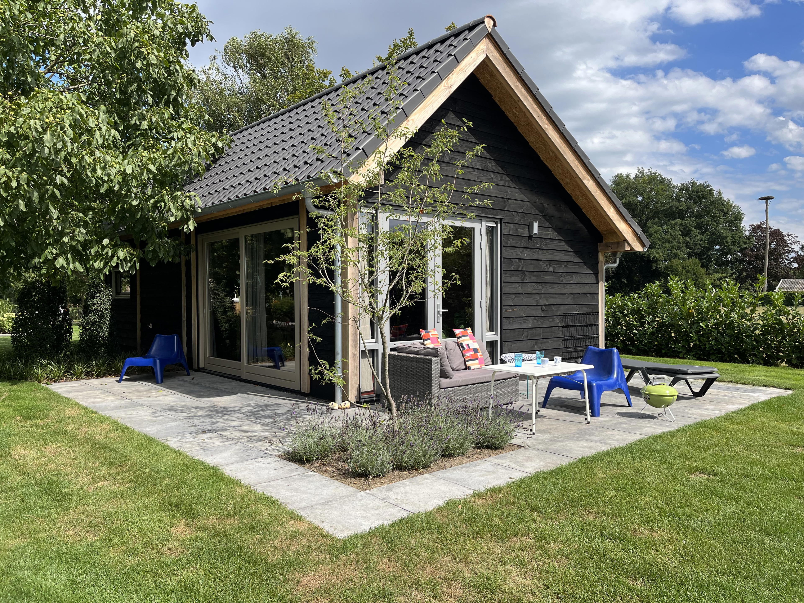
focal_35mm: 26
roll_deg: +1.3
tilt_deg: +0.2
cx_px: 402
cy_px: 302
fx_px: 604
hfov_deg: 67.3
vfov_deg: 53.1
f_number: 1.6
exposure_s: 1/2410
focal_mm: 5.1
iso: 50
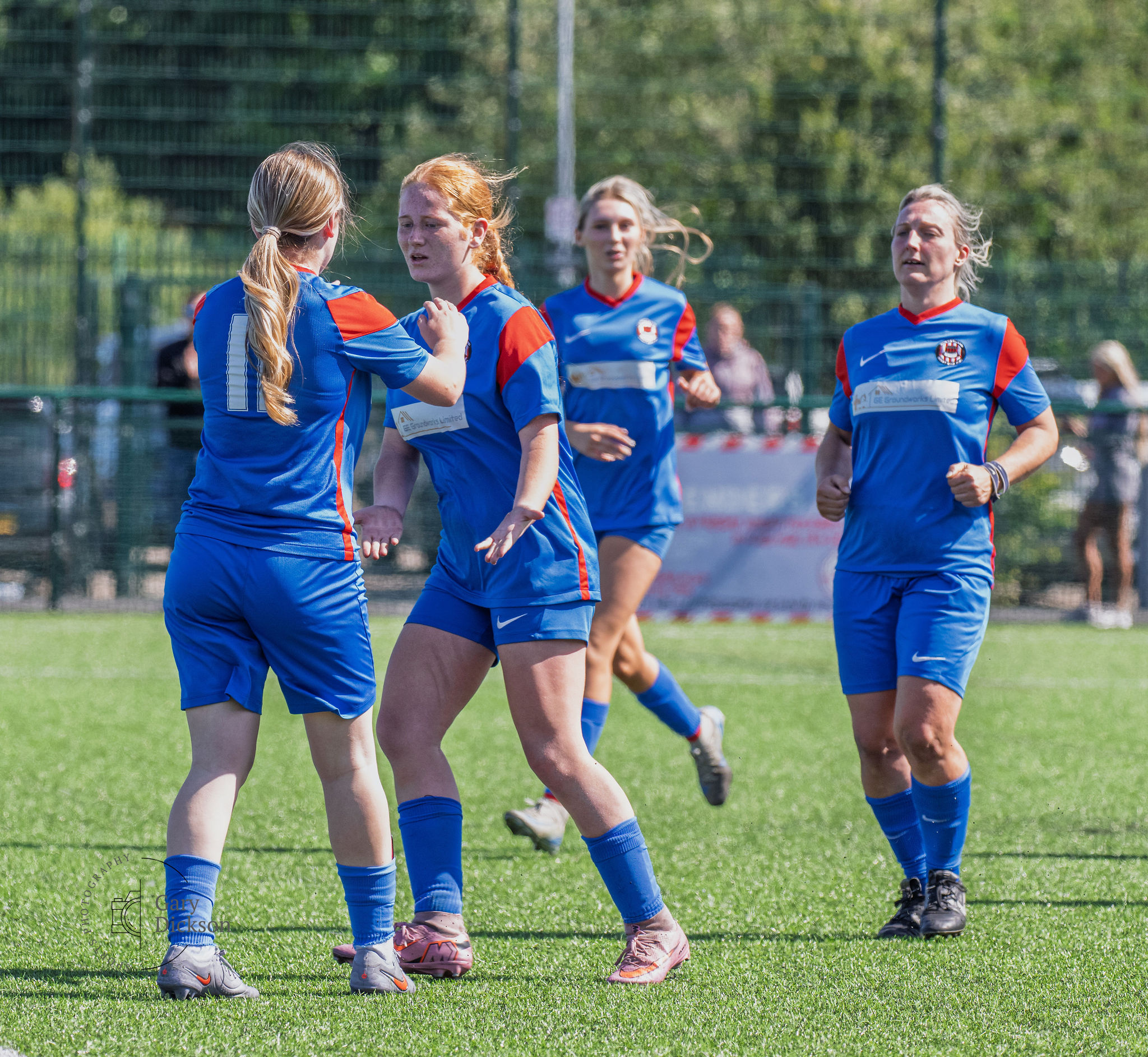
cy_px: 376
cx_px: 460
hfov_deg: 5.1
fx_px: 12907
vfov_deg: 4.7
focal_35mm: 358
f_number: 5
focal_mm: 220
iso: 800
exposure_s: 1/1250
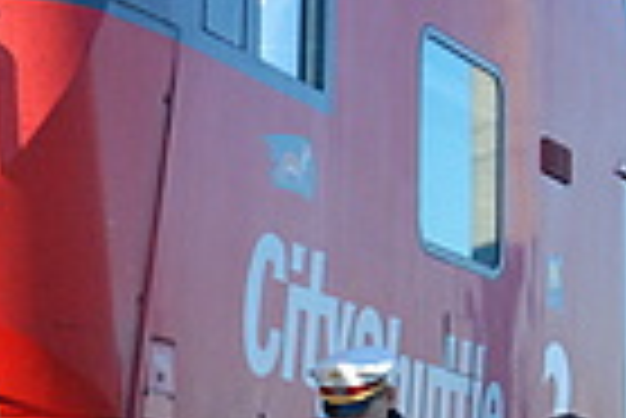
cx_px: 74
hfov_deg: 12.4
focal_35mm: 164
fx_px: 2855
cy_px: 173
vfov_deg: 8.4
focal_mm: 32
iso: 1250
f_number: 10
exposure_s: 1/400
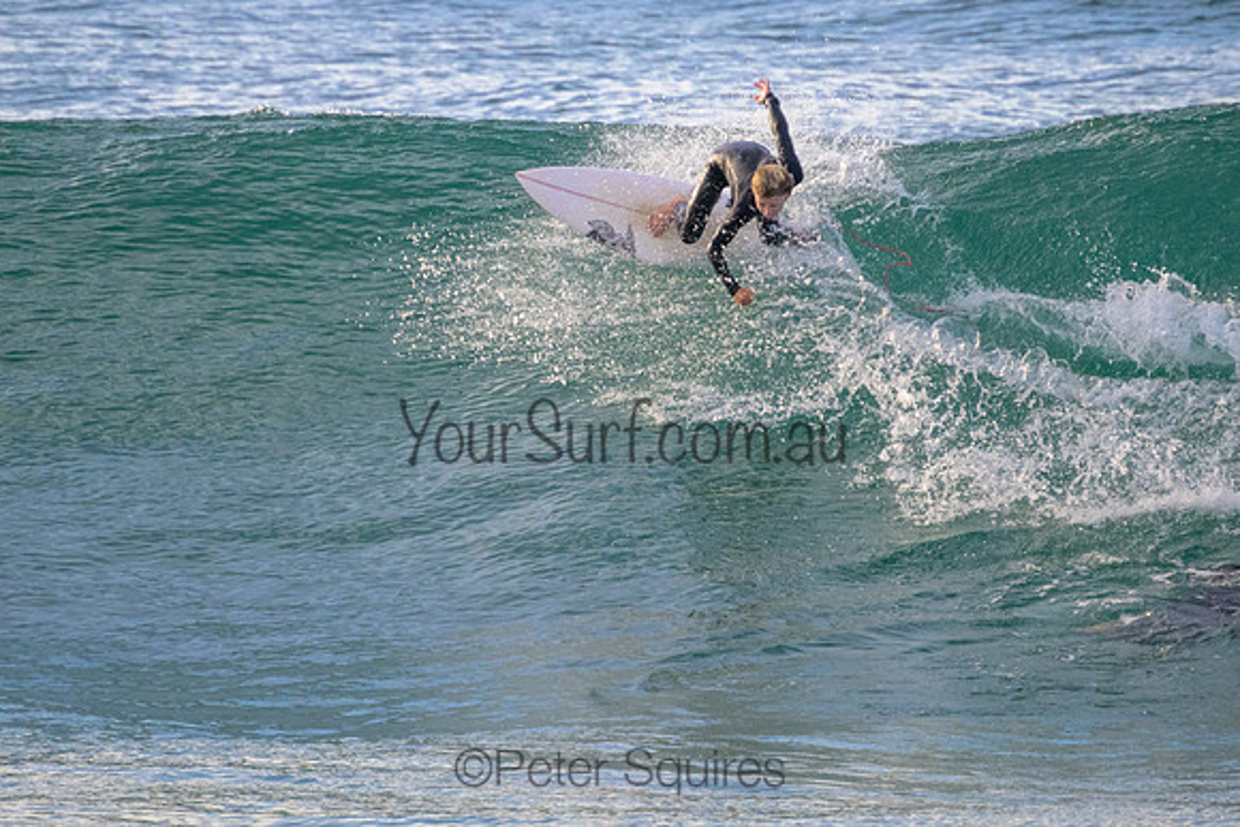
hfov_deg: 2.0
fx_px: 35919
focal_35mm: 1043
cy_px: 288
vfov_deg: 1.3
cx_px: 606
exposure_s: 1/1600
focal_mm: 800
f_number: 11
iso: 3600
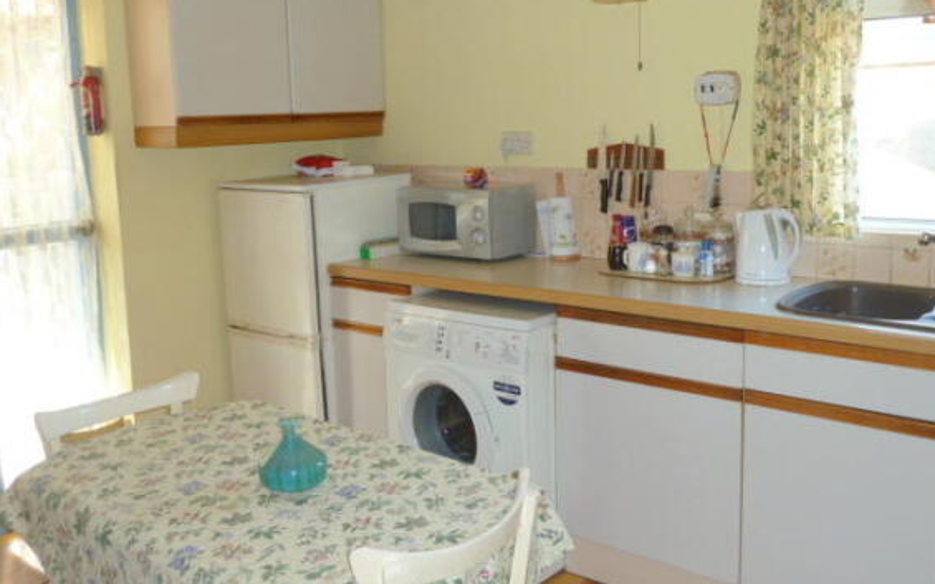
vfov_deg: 36.1
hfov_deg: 55.3
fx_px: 892
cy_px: 234
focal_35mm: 35
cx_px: 481
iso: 160
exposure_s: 1/30
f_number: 3.5
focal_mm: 5.3
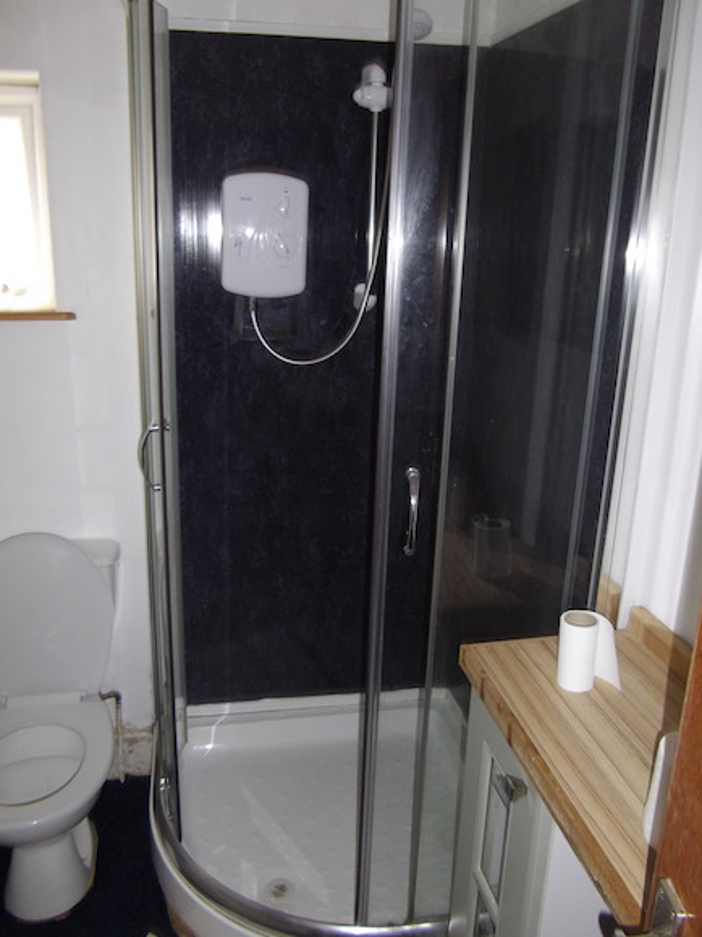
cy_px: 464
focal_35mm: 28
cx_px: 341
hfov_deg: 49.7
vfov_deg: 63.5
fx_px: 757
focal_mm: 4.9
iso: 100
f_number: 3.2
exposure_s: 1/50
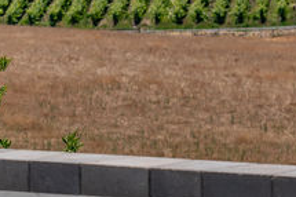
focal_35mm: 334
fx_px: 2744
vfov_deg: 4.1
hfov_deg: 6.2
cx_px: 293
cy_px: -9
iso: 200
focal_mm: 70
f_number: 5.6
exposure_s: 1/1600
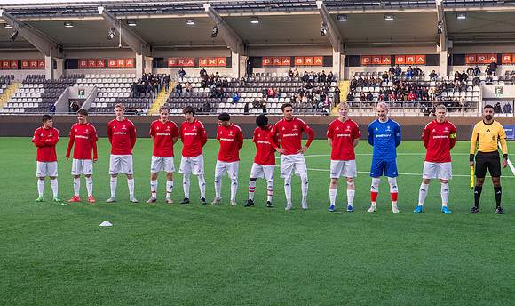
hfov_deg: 31.3
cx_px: 221
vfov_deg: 18.8
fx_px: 918
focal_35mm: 66
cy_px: 197
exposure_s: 1/400
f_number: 5
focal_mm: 56
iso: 720
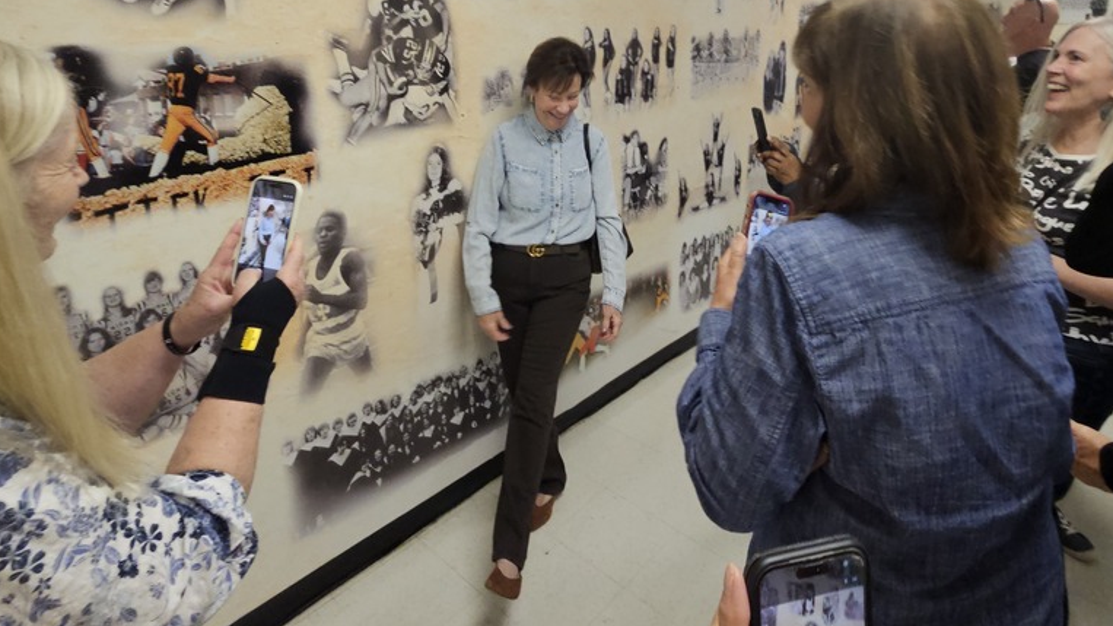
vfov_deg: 55.2
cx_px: 556
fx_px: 561
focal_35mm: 19
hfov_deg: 89.6
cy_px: 147
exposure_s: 1/60
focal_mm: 2.2
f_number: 2.2
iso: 200
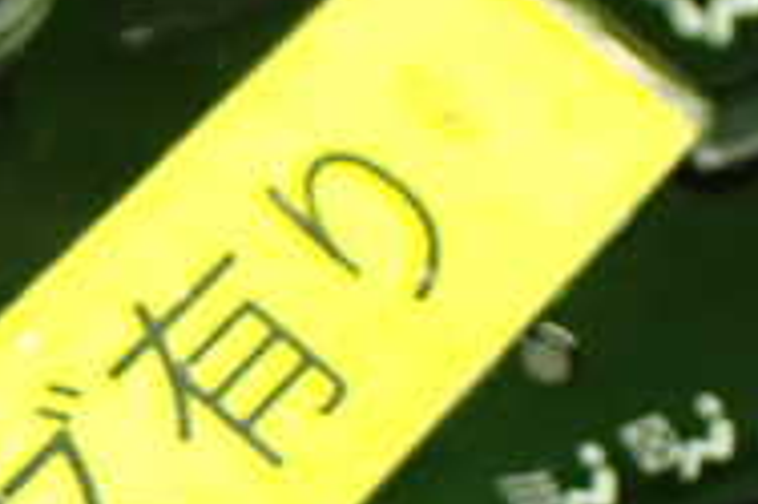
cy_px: 456
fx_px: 2651
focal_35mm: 126
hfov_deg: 15.2
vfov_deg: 10.8
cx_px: -347
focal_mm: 6.83
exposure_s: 1/60
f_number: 2.7
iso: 800
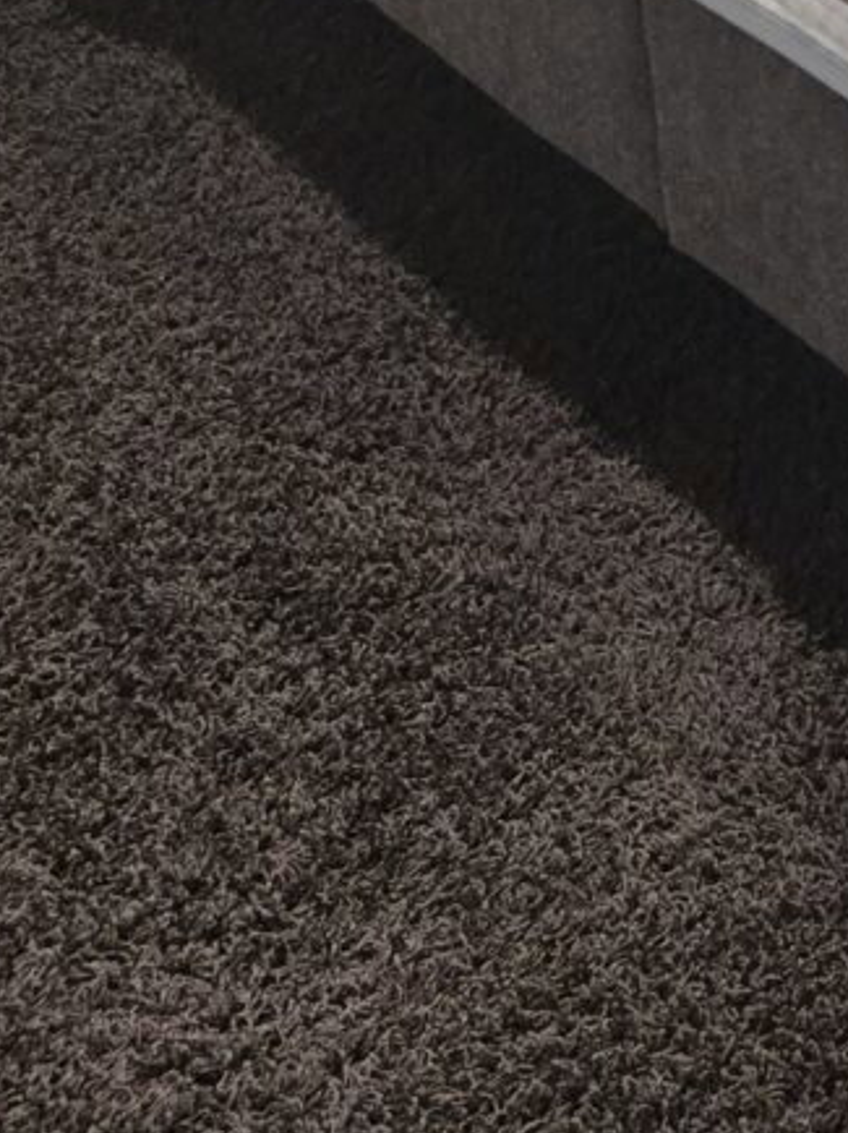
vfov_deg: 15.9
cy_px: -893
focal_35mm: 106
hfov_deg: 11.8
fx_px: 3466
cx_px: 1923
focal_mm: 6.3
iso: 400
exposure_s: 1/100
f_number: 1.7
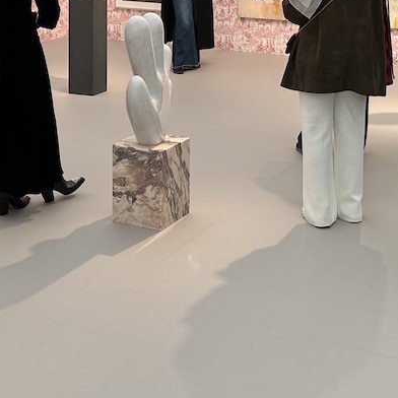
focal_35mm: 65
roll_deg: -1.6
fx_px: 846
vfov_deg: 25.1
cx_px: 235
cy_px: -5
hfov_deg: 26.4
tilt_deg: -5.7
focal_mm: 6.86
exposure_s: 1/202
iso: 64
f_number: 1.78
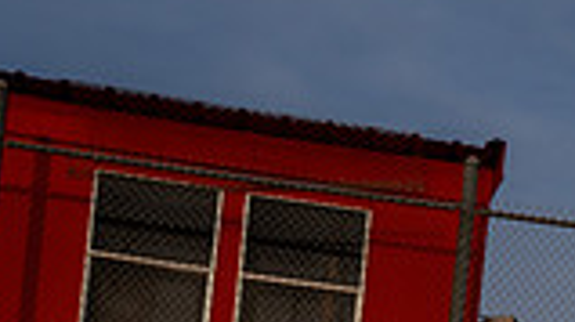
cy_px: 760
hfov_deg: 20.5
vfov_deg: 10.2
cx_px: 391
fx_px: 1584
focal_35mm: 104
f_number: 4
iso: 200
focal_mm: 35
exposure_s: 1/1600
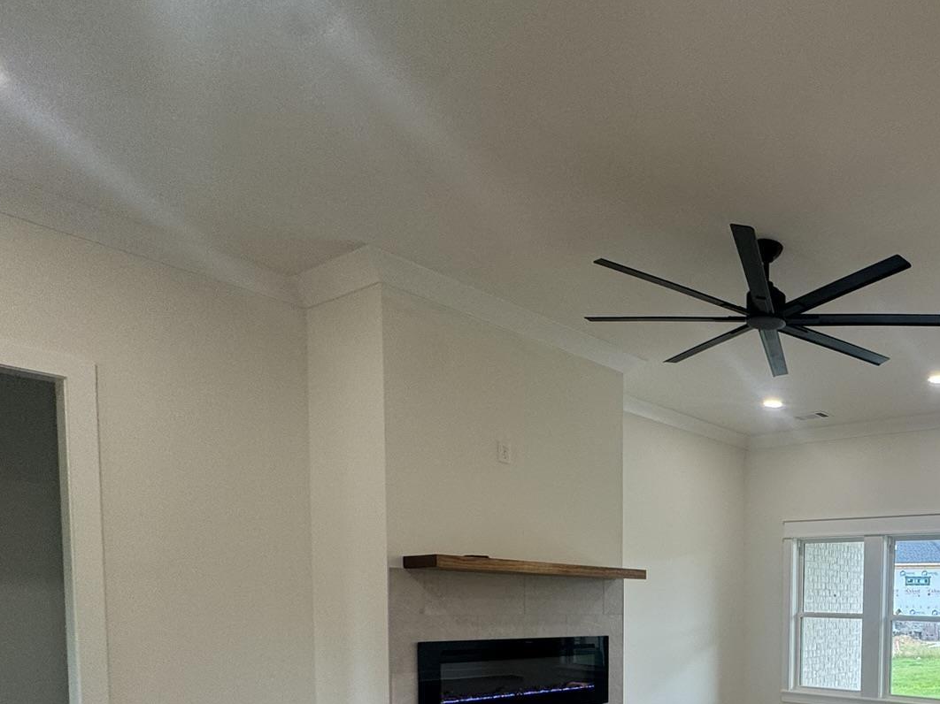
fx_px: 733
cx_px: 836
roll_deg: -1.1
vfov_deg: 45.8
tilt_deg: -3.3
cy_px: 650
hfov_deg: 56.8
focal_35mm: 27
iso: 80
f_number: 2.2
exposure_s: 1/120
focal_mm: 2.22
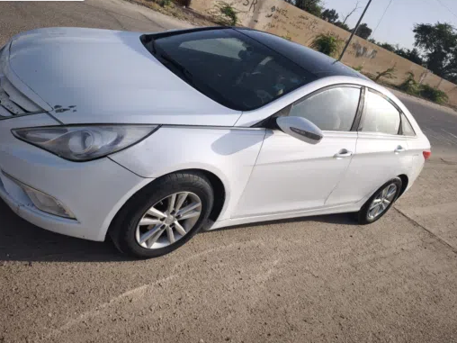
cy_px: 131
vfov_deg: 47.8
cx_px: 221
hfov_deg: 61.6
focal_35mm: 29
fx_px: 383
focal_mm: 6.57
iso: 50
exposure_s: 1/2049
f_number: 1.6
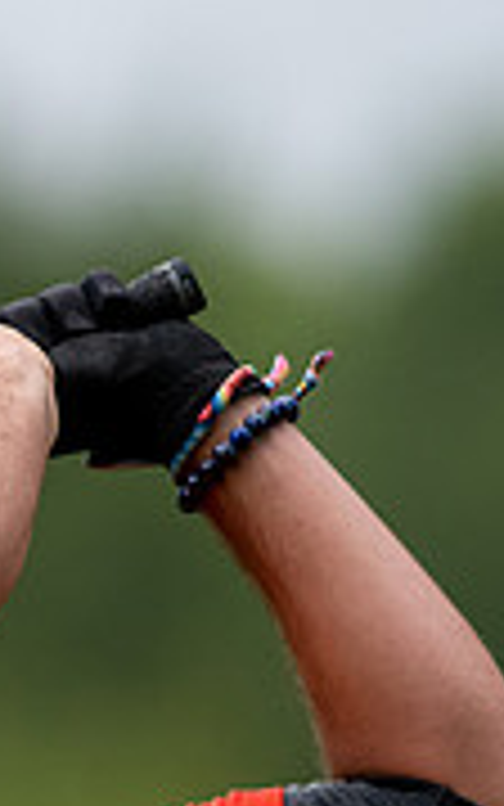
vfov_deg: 1.4
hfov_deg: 0.9
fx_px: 32719
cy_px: 754
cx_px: -702
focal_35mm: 1490
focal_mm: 300
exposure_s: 1/2000
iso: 1000
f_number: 4
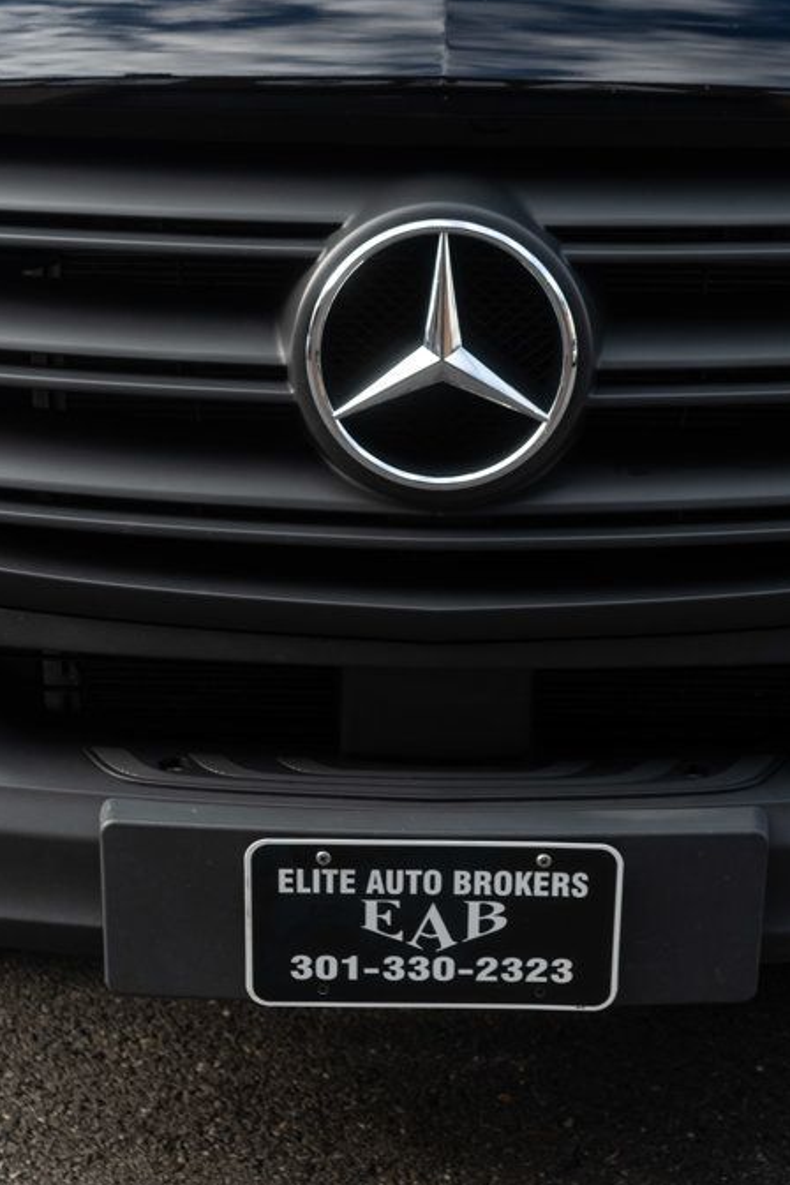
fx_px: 2107
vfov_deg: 31.4
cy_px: 586
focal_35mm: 64
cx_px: 444
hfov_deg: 21.2
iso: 160
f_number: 4
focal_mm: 28
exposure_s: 1/320
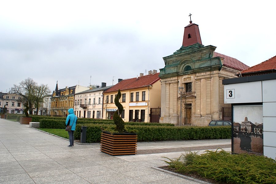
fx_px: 230
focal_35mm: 30
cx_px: 138
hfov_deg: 61.9
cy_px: 92
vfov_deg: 43.7
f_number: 9
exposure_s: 1/80
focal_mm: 20
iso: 100
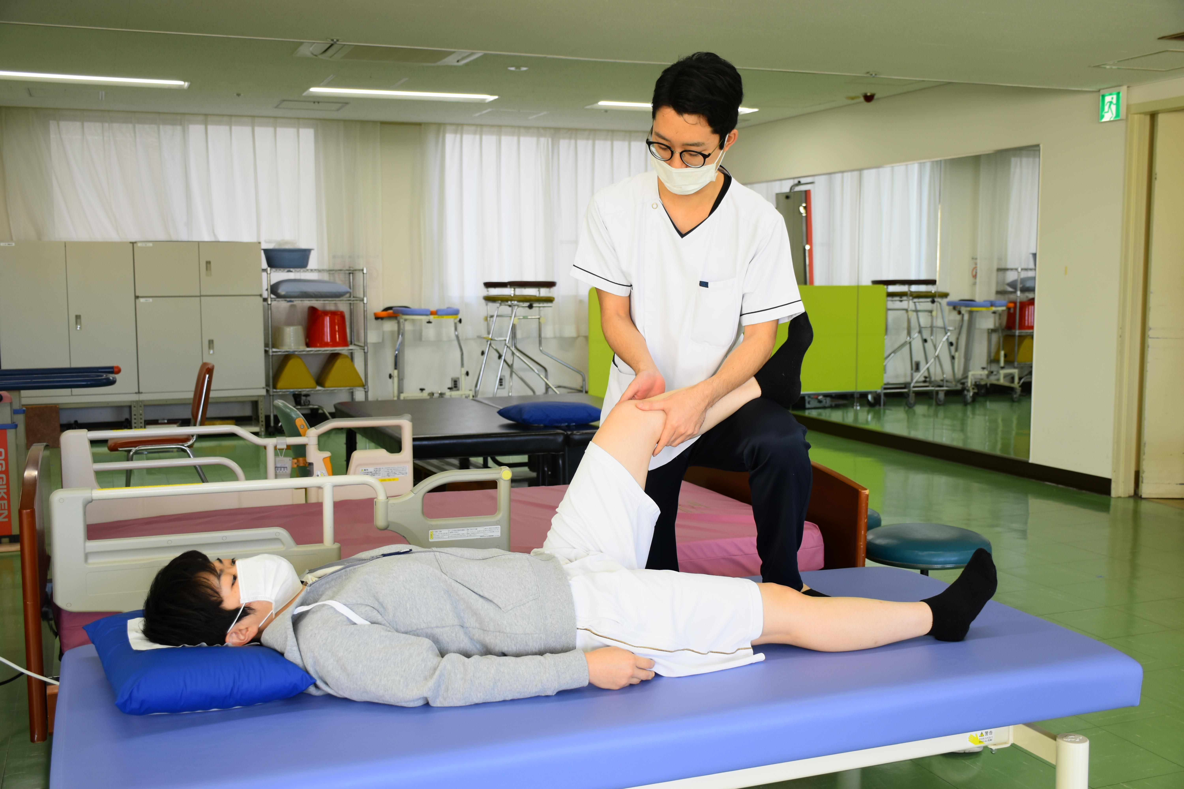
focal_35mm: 36
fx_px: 1184
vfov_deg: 36.9
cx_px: 592
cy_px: 394
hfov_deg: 53.1
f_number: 3.8
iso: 160
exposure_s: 1/40
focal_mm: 24
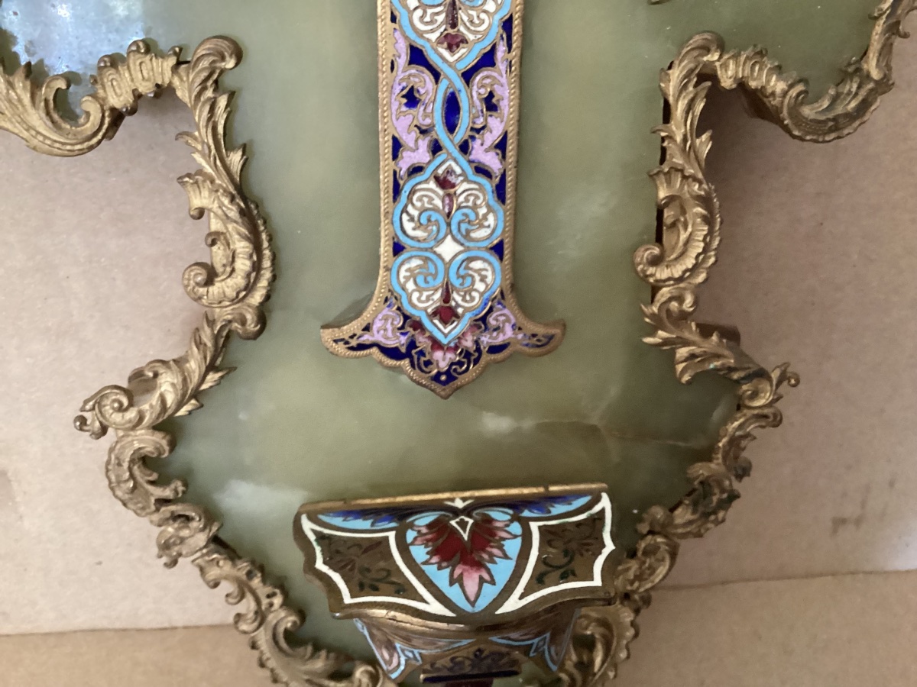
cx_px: 458
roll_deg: -4.8
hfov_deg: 58.4
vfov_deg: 45.4
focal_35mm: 31
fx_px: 821
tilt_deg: -42.9
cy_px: 344
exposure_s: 1/25
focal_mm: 3.3
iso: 640
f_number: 2.4
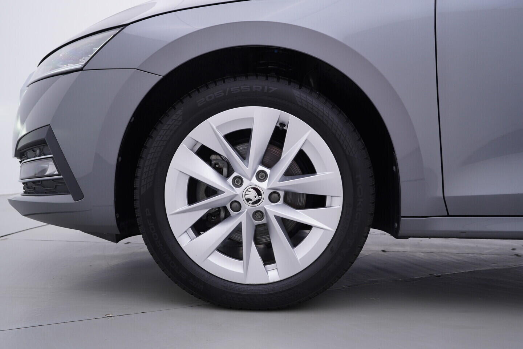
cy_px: 174
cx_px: 262
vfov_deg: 36.9
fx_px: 523
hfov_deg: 53.1
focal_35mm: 36
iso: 125
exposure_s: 1/80
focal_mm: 24
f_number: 4
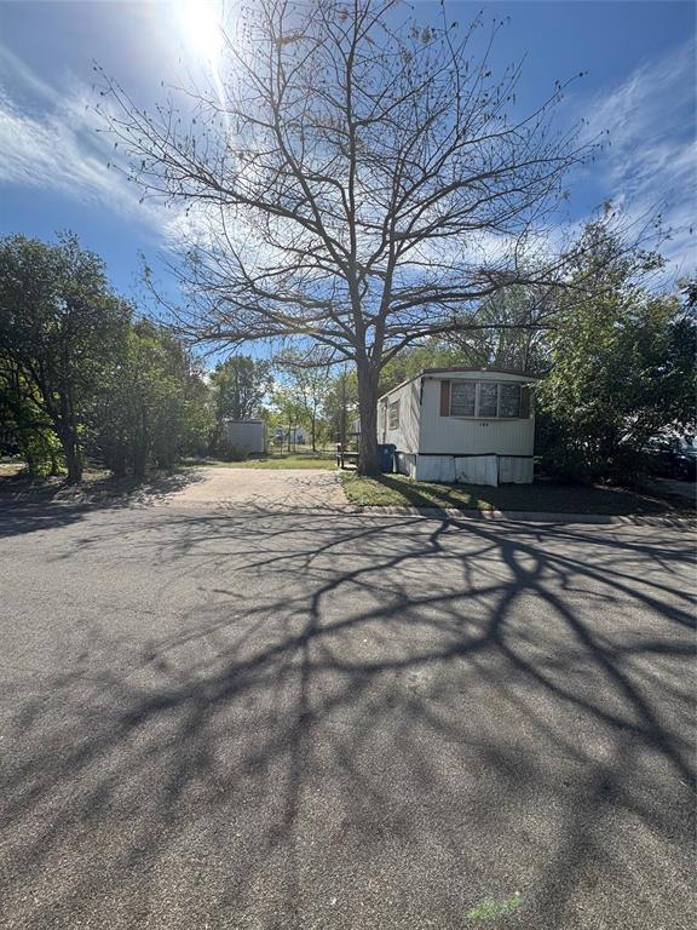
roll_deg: -0.9
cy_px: 465
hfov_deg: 85.7
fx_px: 376
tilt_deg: -4.2
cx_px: 348
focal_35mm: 14
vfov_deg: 102.1
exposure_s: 1/1709
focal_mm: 2.22
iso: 50
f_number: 2.2
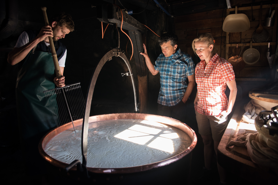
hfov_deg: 67.4
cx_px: 139
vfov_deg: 48.0
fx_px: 209
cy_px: 92
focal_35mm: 27
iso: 360
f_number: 3.2
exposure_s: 1/125
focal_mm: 27
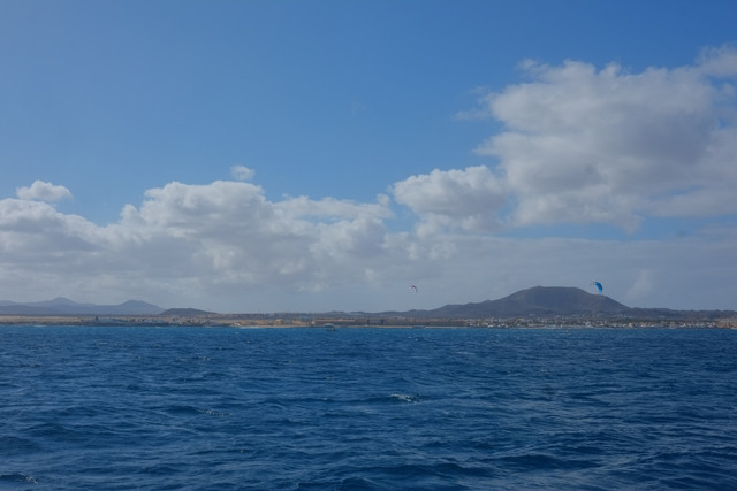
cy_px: 246
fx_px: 839
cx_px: 368
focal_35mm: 41
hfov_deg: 47.4
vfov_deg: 32.6
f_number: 14
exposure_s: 1/350
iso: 200
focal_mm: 27
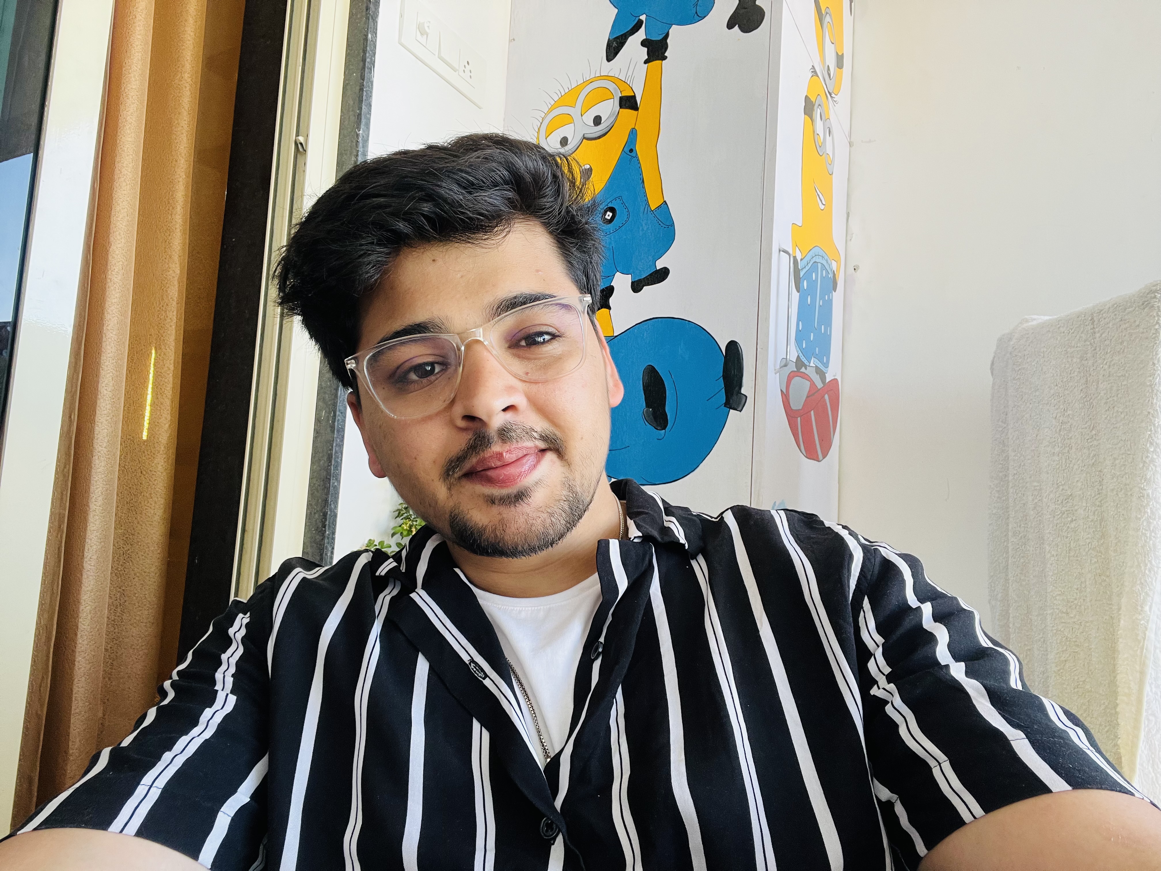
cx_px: 580
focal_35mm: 23
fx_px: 771
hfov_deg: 73.9
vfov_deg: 58.9
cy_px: 436
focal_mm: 2.71
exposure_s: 1/69
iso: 100
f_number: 2.2
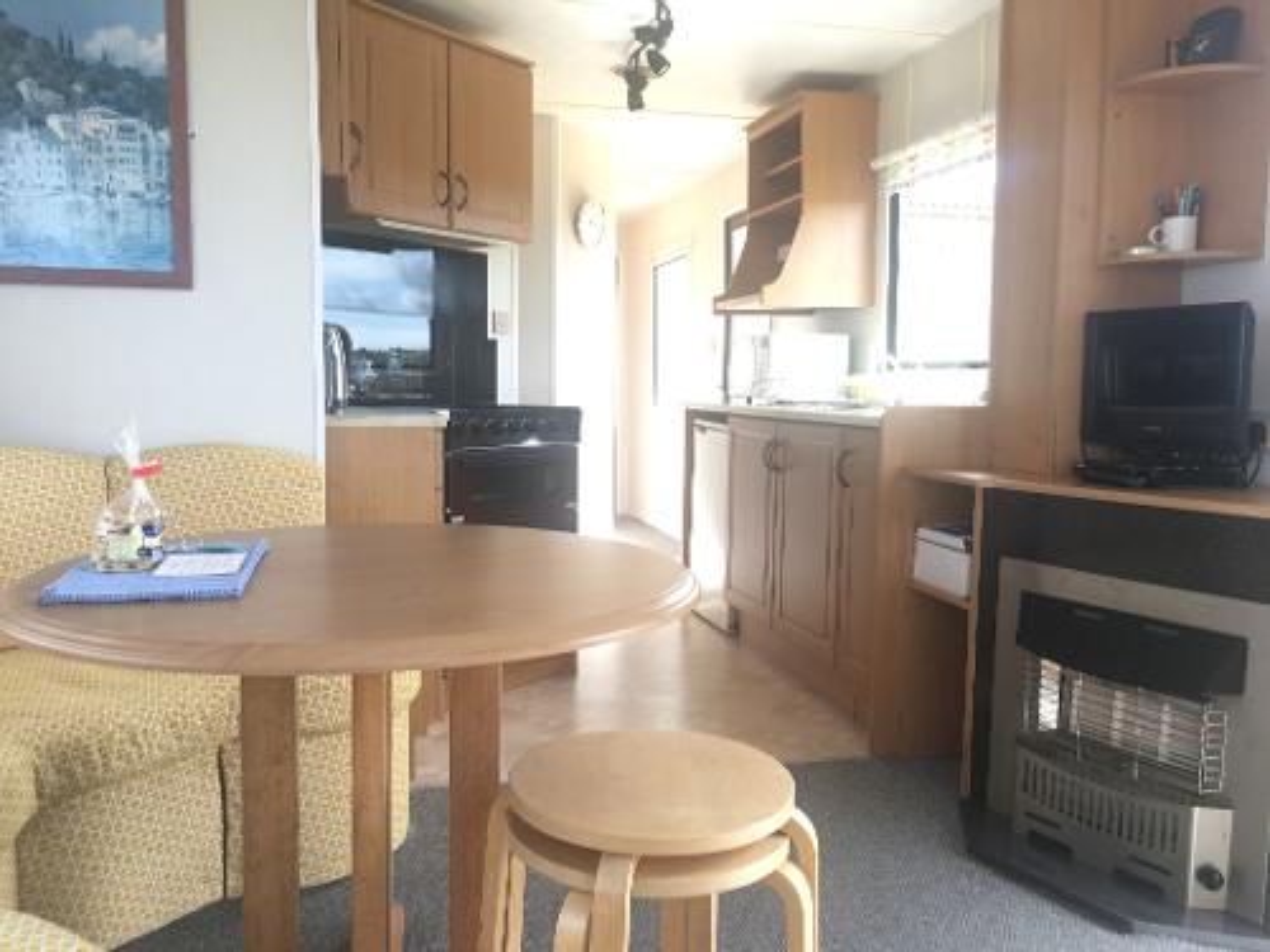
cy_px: 476
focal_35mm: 29
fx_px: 1064
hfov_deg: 61.7
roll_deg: -0.8
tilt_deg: -5.7
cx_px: 635
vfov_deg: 48.2
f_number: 2.2
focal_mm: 4.15
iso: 25
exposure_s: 1/50
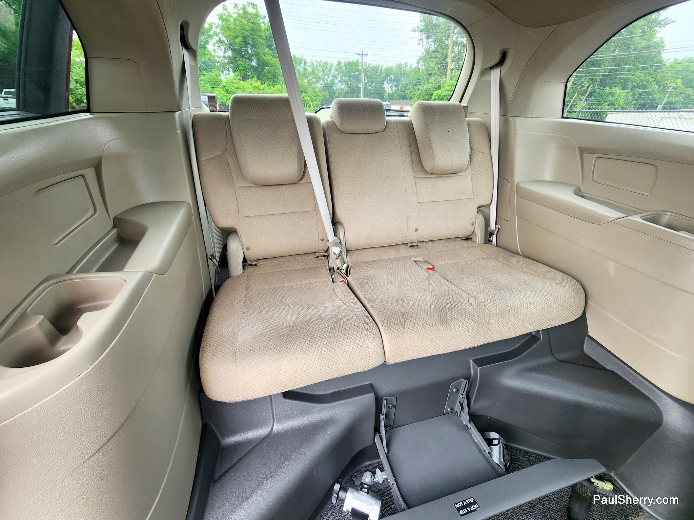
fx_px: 261
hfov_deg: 106.2
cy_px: 260
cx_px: 347
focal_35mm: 13
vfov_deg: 89.9
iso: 100
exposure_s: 1/60
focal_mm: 2.2
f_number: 2.2
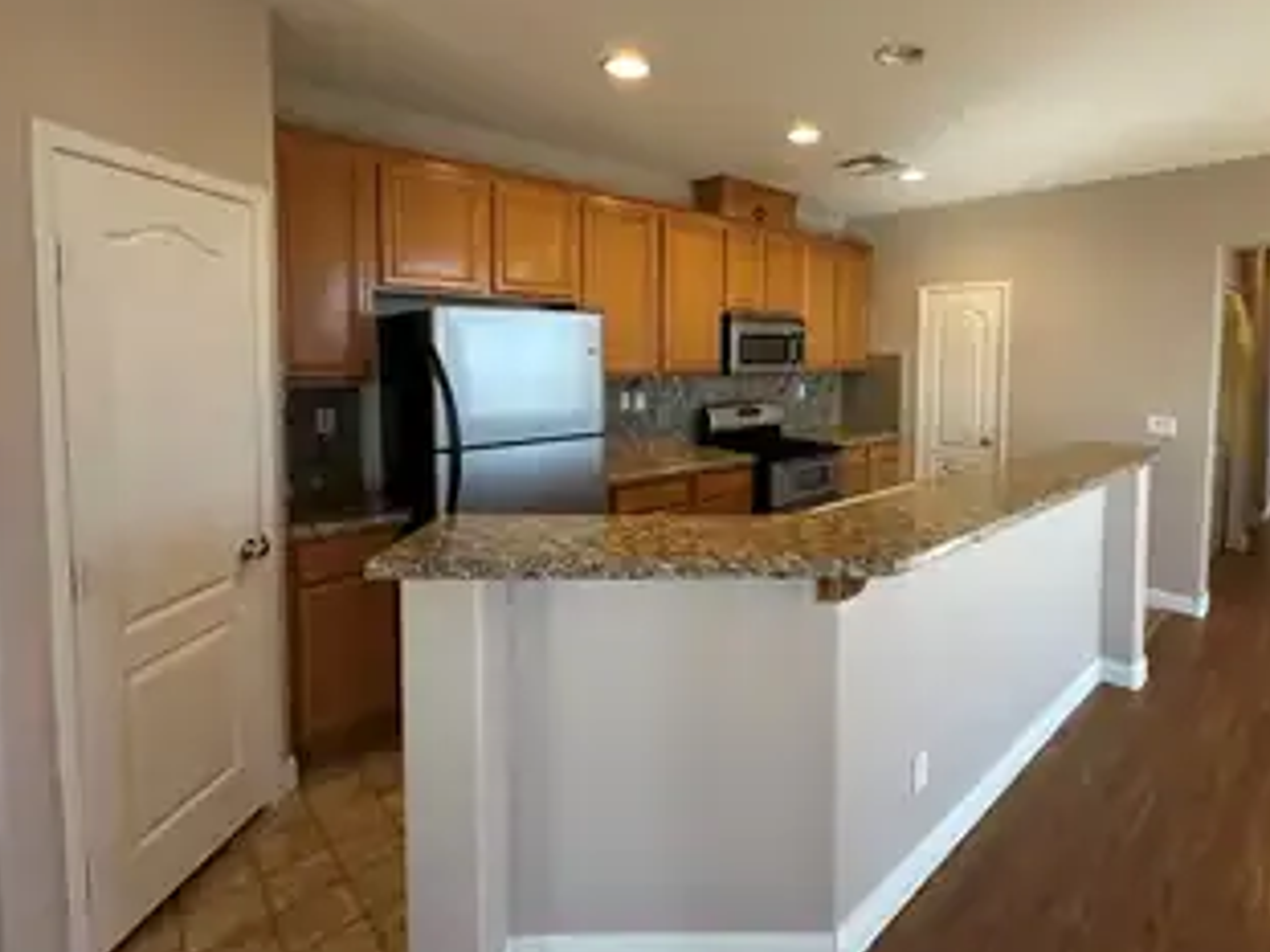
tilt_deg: -3.4
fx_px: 660
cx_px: 751
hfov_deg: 86.9
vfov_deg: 70.9
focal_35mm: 18
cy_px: 384
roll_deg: +0.6
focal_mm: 2.22
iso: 250
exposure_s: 1/120
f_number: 2.2
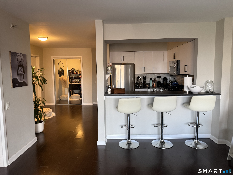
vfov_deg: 56.8
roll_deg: +1.3
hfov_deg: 71.6
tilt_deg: -4.3
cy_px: 88
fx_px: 162
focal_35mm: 24
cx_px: 116
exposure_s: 1/60
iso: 320
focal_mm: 6.76
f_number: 1.78
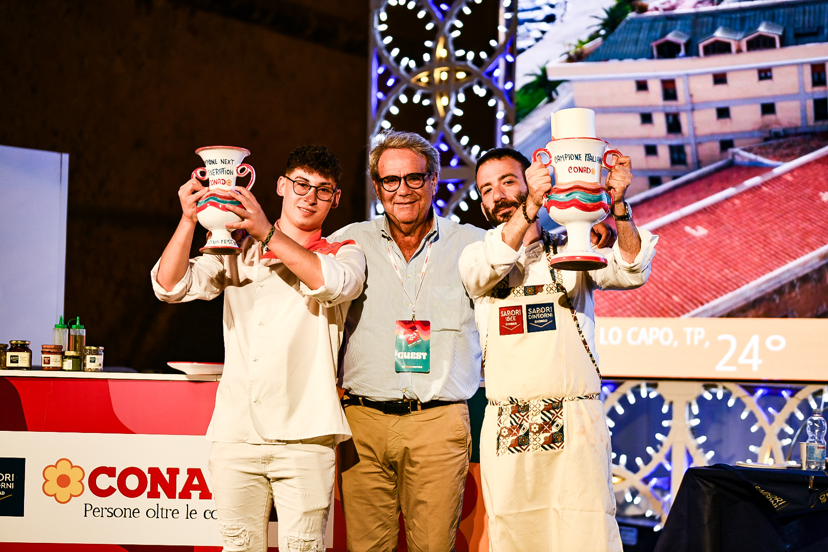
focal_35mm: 105
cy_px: 276
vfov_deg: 13.0
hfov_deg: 19.5
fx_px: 2415
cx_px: 414
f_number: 3.5
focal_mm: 105
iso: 400
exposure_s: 1/400
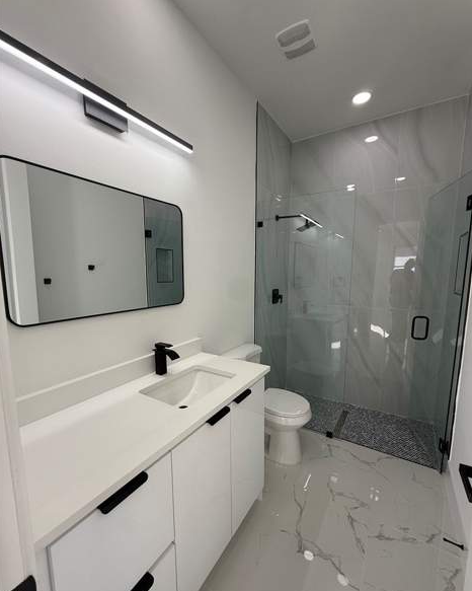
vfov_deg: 96.8
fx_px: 262
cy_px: 306
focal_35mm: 15
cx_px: 238
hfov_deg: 84.0
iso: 50
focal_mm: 2.22
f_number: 2.2
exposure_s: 1/130
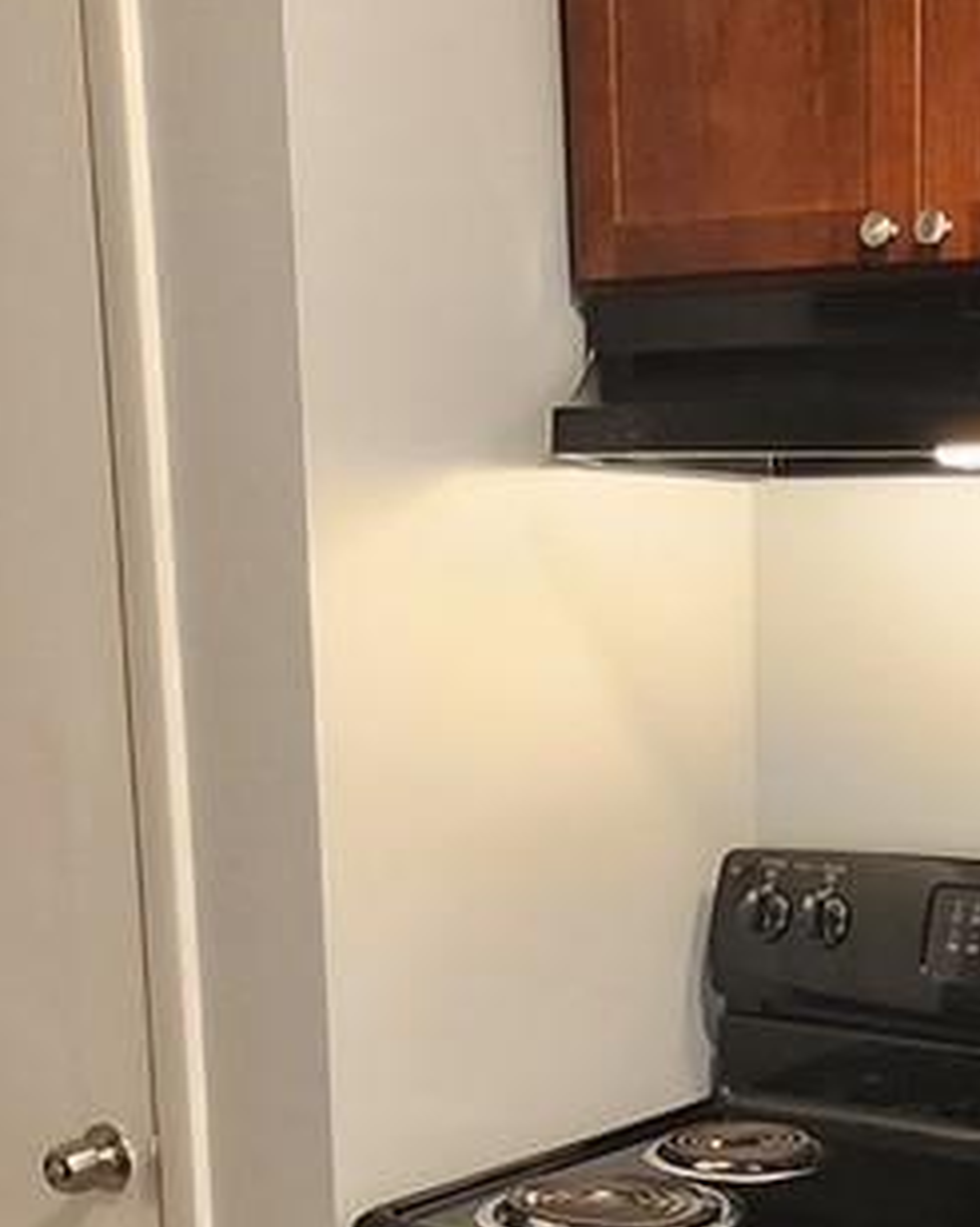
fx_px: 2395
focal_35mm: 66
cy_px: 1135
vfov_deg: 27.6
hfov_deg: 22.4
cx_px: 920
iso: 320
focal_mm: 1.74
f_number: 2.2
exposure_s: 1/30
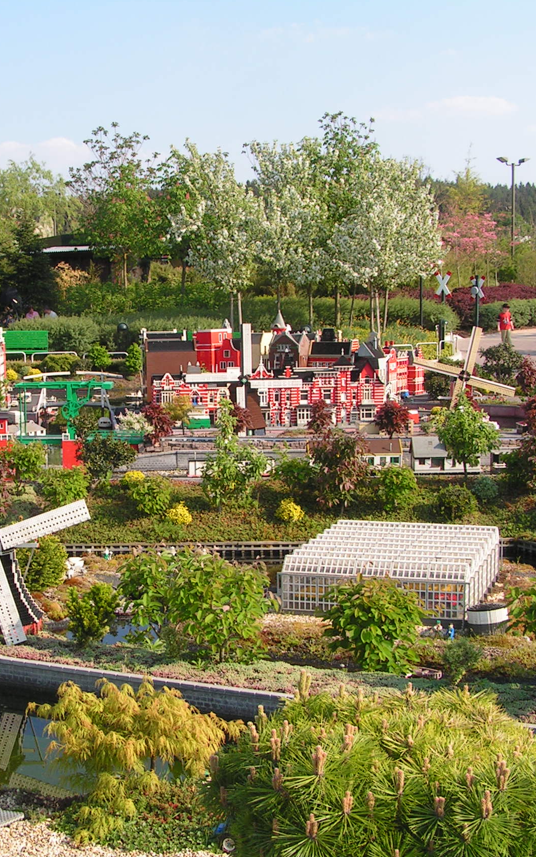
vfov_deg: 37.5
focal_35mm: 54
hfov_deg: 23.8
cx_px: 155
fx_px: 1262
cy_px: 429
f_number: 5.6
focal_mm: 6.3
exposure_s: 1/200
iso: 50
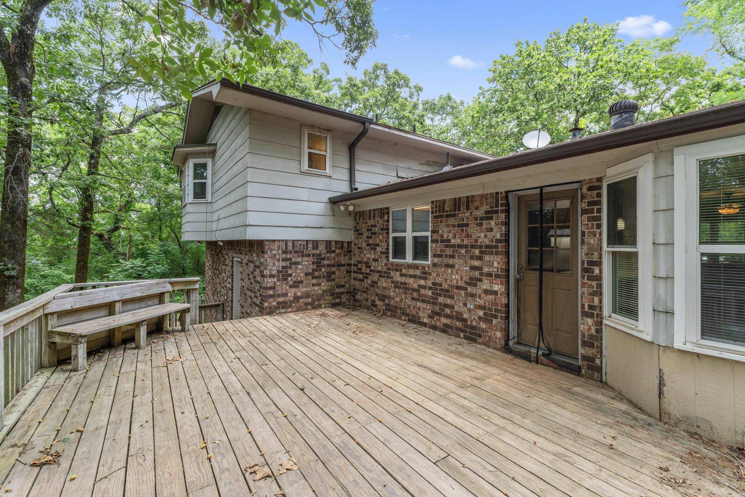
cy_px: 248
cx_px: 372
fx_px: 310
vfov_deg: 77.3
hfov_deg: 100.4
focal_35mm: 15
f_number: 9
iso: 200
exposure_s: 1/50
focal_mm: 10
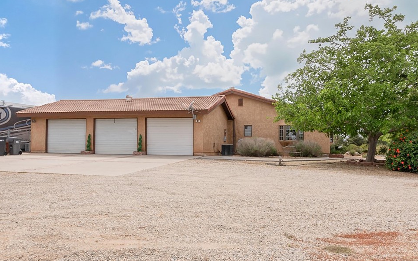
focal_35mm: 33
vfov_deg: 38.3
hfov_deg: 58.1
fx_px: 376
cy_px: 138
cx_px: 196
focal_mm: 20
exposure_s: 1/250
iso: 320
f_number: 22
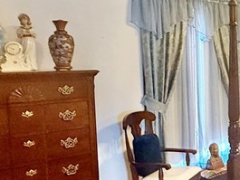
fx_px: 375
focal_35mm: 54
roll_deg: +0.0
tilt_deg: -4.5
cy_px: 90
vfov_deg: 27.1
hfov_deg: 28.9
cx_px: 312
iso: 500
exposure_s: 1/60
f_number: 2.2
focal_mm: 2.22
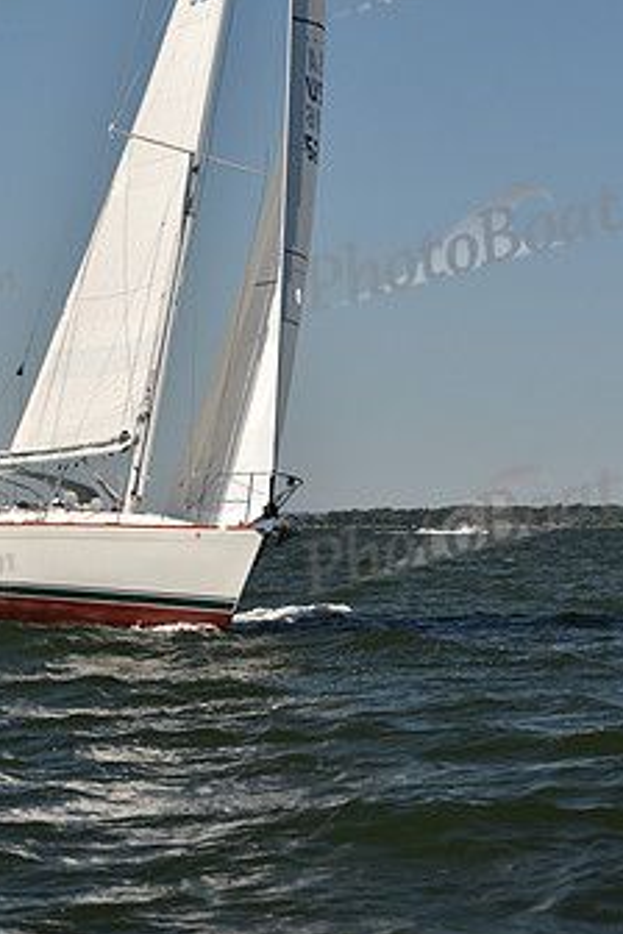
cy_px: 136
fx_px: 3141
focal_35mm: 121
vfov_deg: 16.7
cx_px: 160
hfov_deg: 11.3
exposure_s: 1/1250
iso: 250
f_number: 5
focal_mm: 70
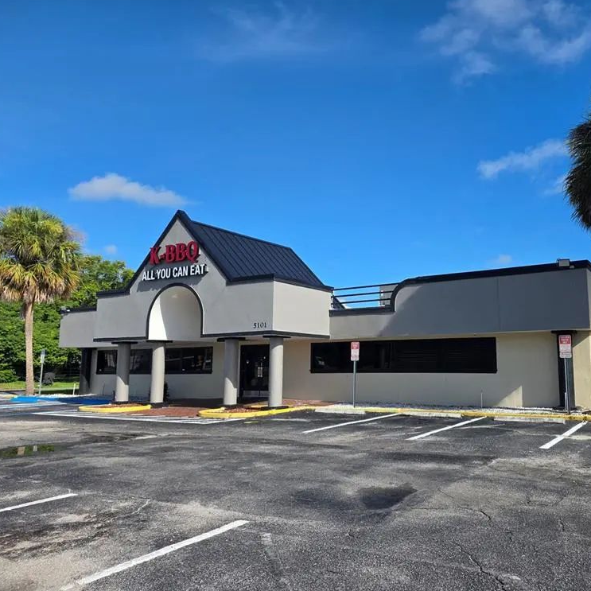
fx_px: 541
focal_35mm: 28
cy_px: 298
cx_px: 398
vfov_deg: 57.3
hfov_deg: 56.0
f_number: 1.7
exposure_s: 1/5447
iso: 80
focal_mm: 6.25
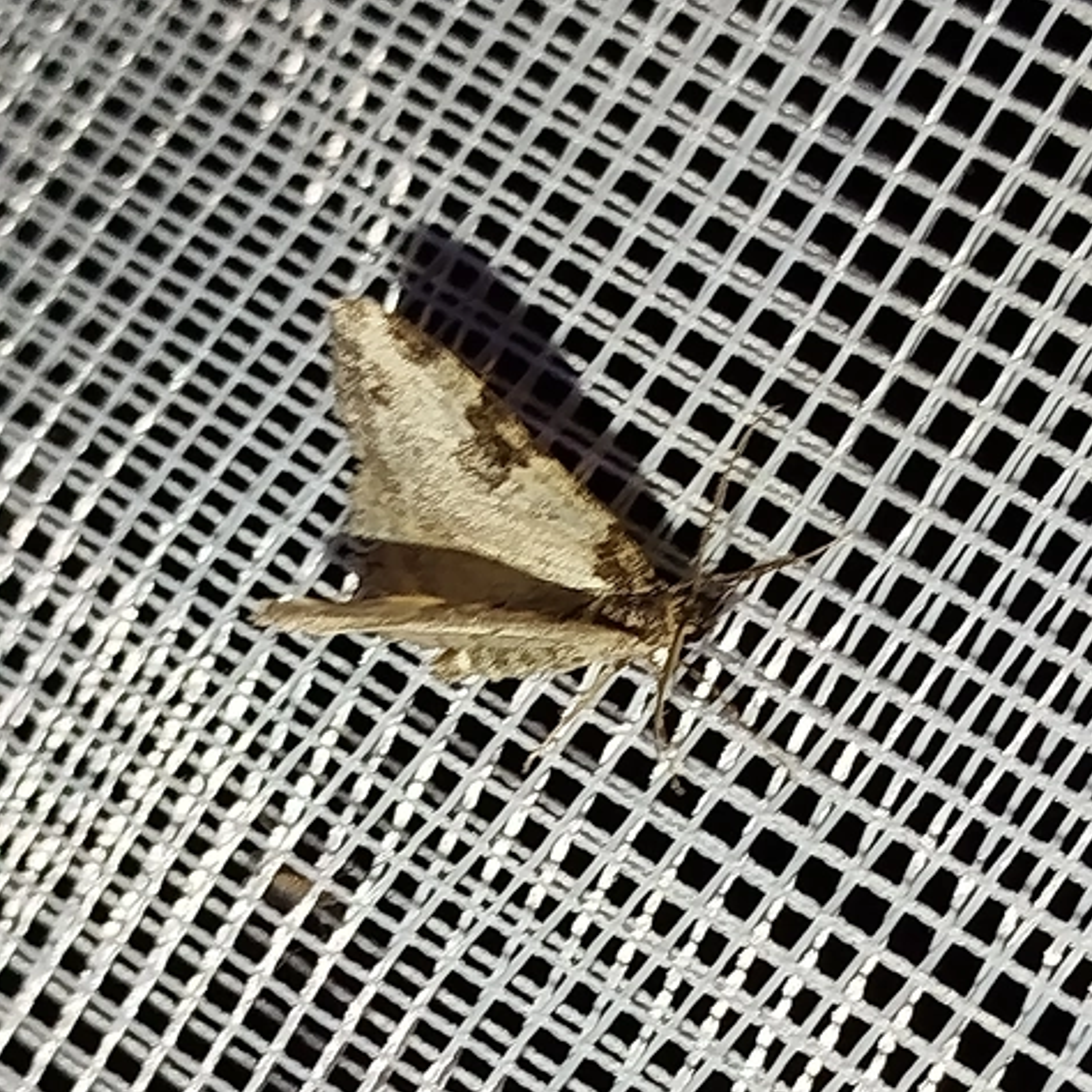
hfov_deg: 15.7
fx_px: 3962
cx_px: 546
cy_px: 675
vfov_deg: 15.7
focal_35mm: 111
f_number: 1.7
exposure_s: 1/50
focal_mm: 5.31
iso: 100
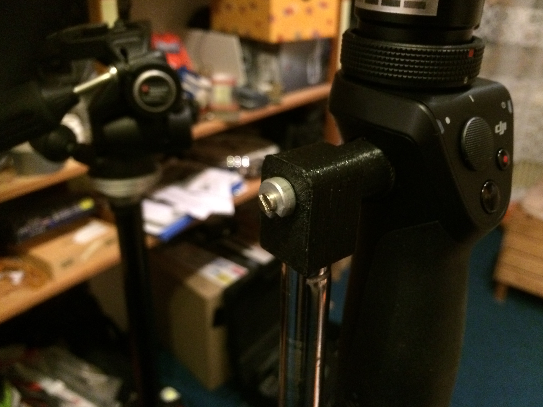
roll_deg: -1.2
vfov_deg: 45.4
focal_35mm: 31
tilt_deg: -26.7
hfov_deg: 58.3
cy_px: 206
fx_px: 486
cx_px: 287
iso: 500
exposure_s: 1/17
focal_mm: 4.15
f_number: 2.2
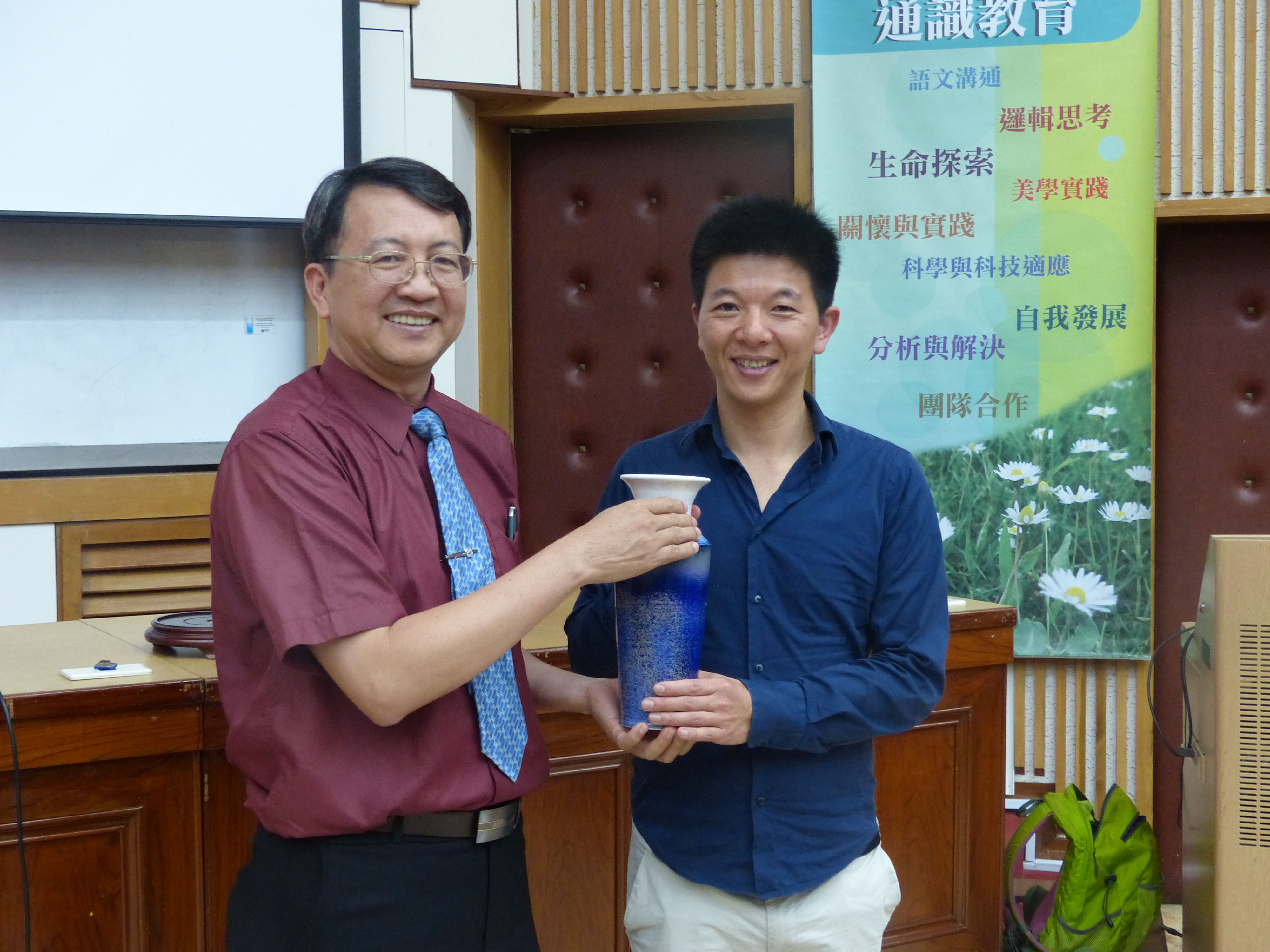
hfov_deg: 38.2
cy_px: 476
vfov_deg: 29.1
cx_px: 635
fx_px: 1834
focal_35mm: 50
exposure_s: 1/30
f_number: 2.8
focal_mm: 9.1
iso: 400
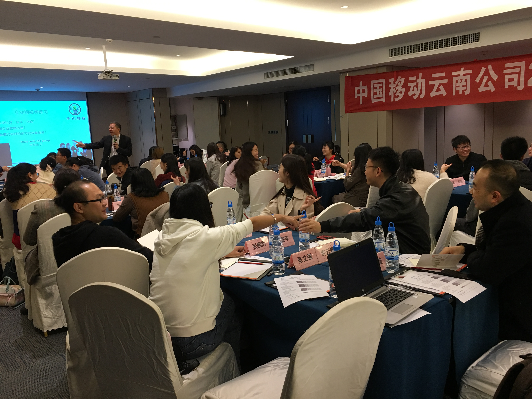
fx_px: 446
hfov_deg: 61.7
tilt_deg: -7.0
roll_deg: +2.5
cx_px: 266
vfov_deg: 48.2
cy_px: 200
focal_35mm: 29
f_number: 2.2
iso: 64
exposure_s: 1/17
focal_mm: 4.15
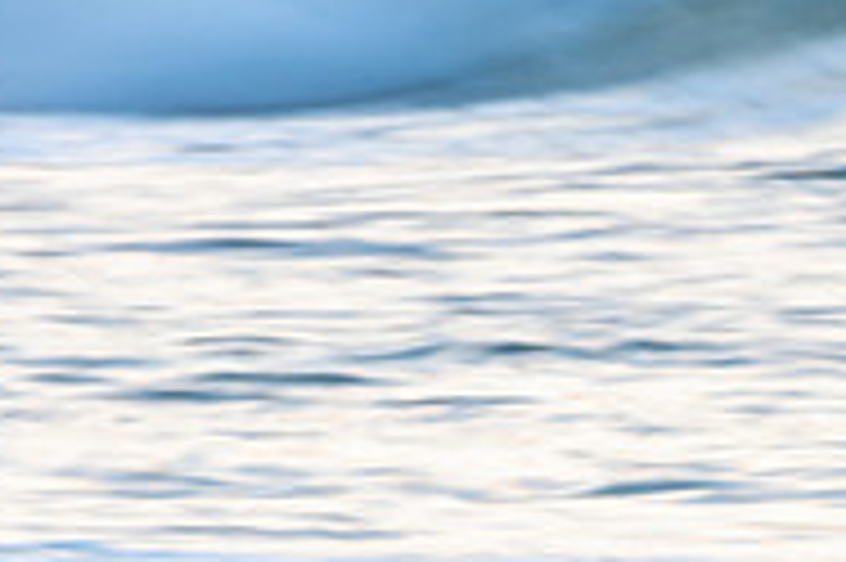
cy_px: 794
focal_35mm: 2319
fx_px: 54448
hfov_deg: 0.9
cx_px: 986
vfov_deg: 0.6
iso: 100
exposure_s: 1/15
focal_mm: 500
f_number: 16
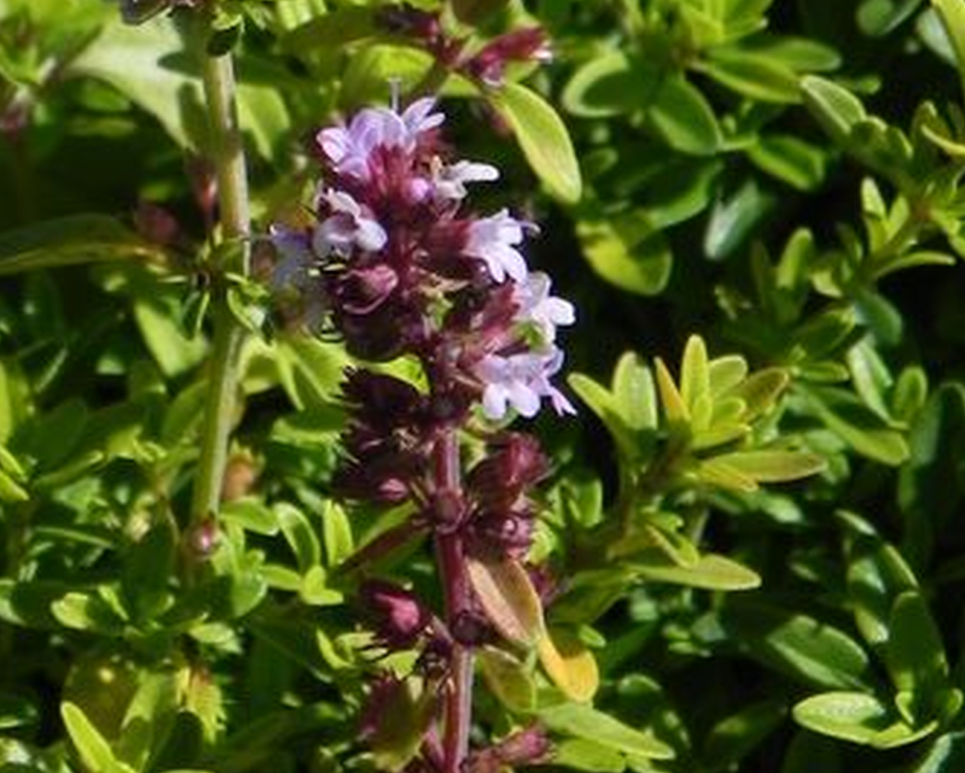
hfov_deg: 12.4
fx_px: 4429
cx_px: 285
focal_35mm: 155
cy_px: 174
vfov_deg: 10.0
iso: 160
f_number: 3.5
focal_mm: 11.8
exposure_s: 1/2000
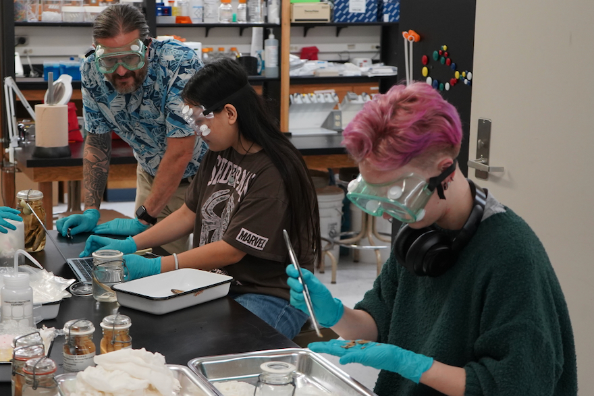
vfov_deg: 21.2
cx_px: 200
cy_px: 215
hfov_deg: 31.2
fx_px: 1056
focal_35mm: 64
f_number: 4.5
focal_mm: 44
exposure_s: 1/160
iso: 2500
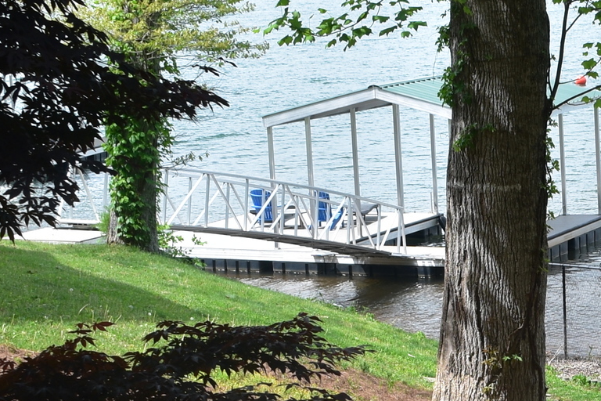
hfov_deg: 14.9
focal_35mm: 132
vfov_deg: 10.2
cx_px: 742
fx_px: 2203
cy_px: 480
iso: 100
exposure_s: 1/200
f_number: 6.3
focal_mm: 22
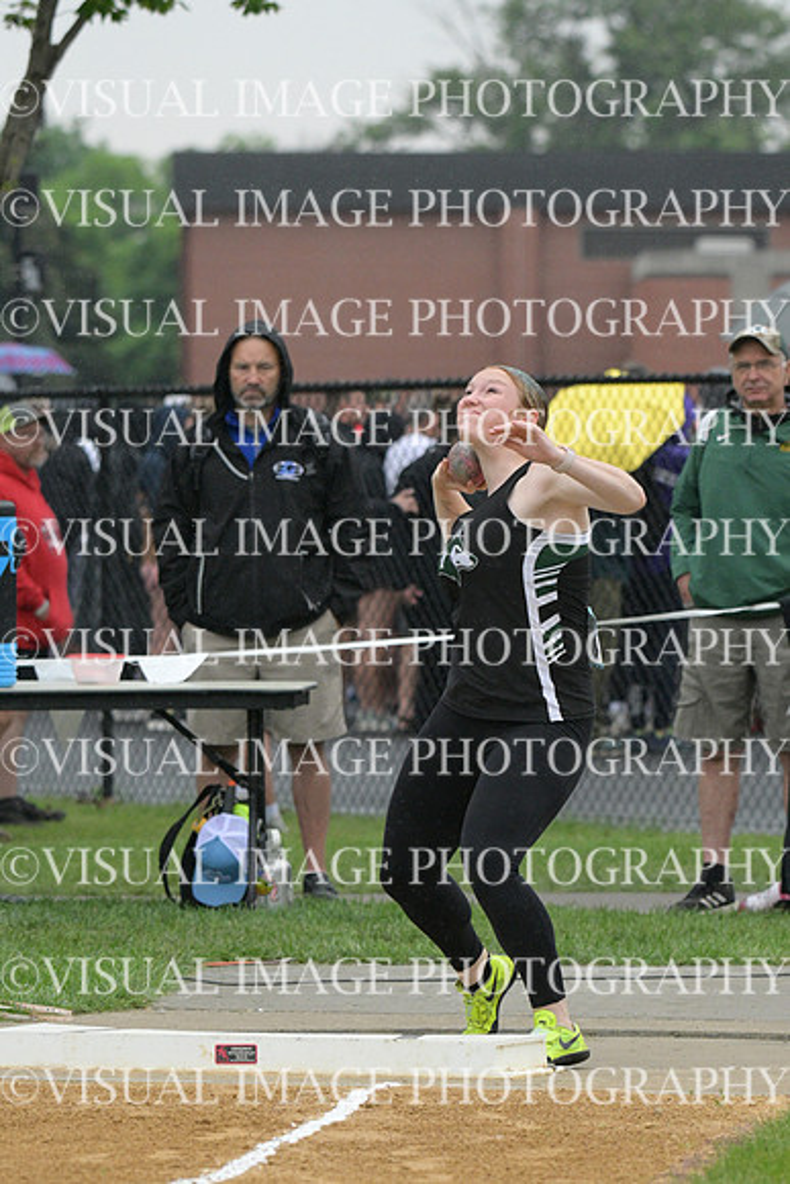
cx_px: 395
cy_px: 592
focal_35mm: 315
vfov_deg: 6.5
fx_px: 10362
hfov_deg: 4.4
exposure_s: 1/2000
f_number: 6.3
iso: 3200
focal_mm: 210
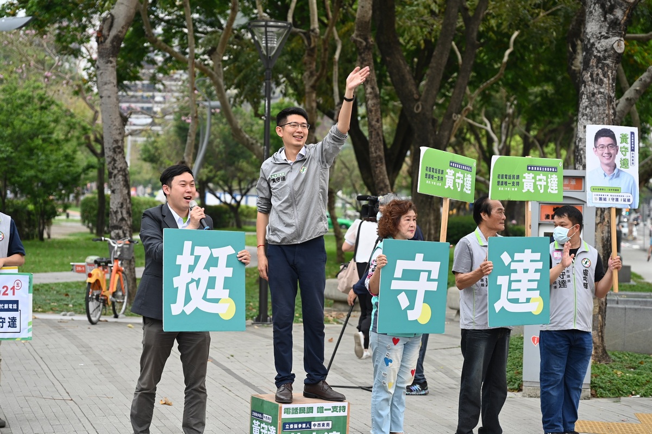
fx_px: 1503
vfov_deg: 16.4
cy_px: 217
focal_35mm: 83
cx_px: 326
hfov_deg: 24.5
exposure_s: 1/250
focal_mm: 83
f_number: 4
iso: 250
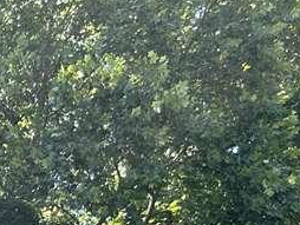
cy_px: 561
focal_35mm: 131
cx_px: -318
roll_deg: -0.1
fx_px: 1136
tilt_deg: +1.6
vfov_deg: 9.8
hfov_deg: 12.9
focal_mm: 5.7
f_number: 1.5
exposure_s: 1/342
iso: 50
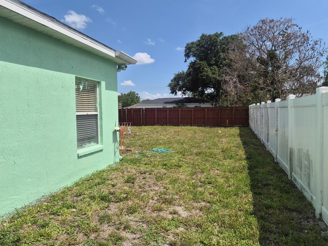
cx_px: 164
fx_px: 218
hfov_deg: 73.9
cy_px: 123
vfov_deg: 58.9
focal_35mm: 23
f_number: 1.8
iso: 64
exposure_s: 1/7696
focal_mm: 5.4
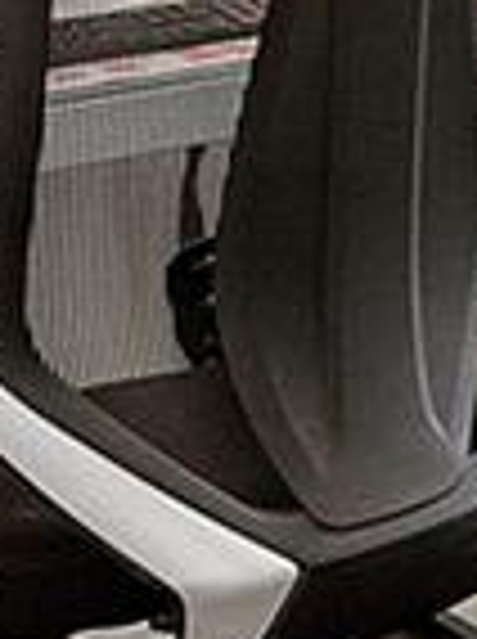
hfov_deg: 8.4
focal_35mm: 104
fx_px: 1917
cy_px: -392
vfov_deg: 16.7
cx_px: 1840
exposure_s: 1/8
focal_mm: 10
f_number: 11
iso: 160
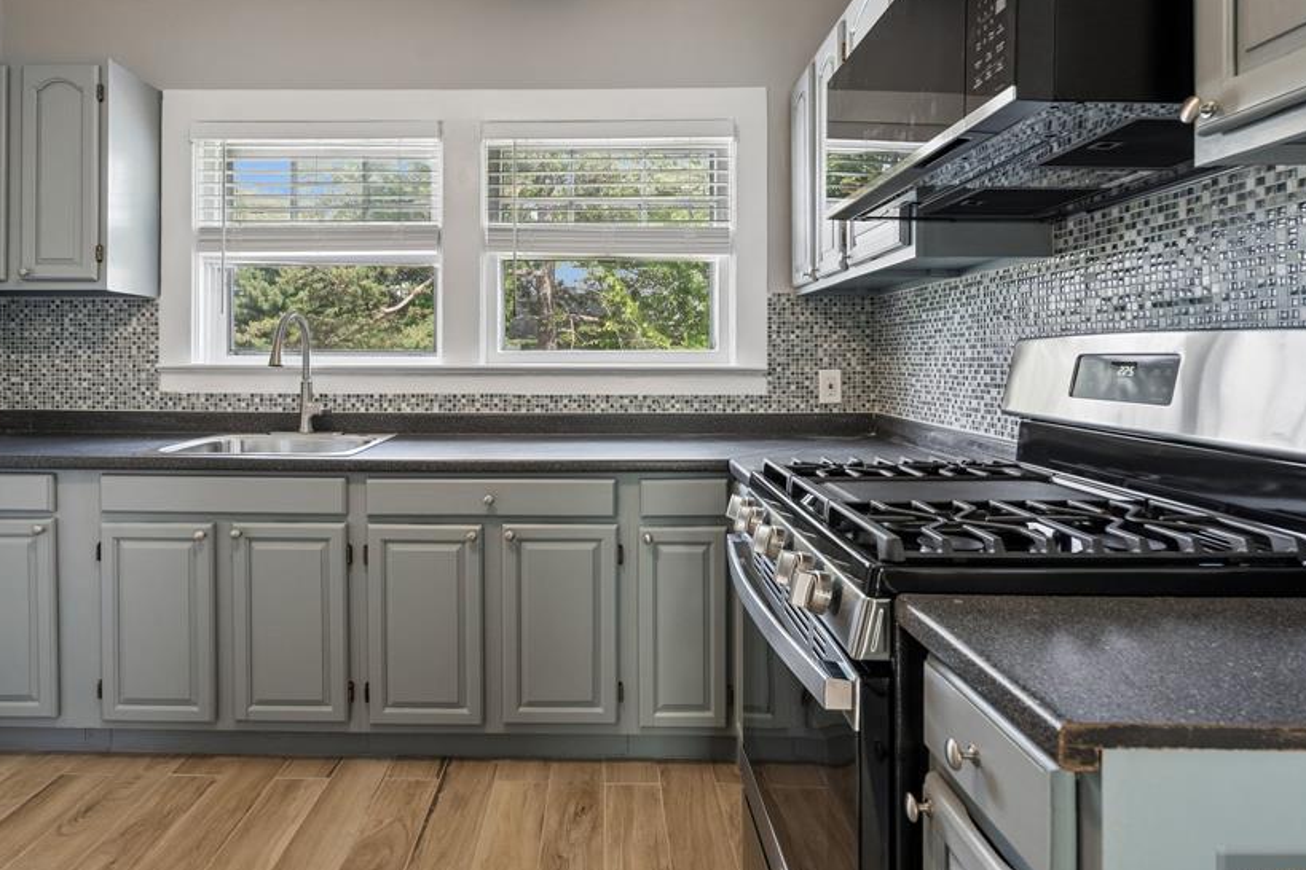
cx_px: 561
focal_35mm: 20
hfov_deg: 83.5
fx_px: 725
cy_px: 379
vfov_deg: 61.7
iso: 1250
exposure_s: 1/50
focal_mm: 16
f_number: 8
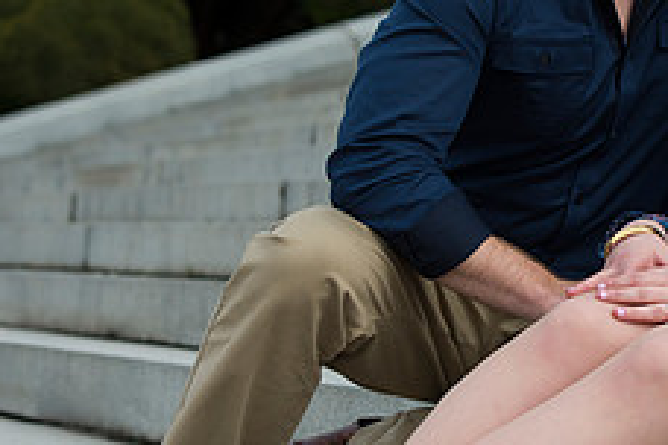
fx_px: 3303
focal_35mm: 178
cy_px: 192
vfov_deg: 7.7
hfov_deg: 11.5
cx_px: 589
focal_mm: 70
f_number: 5.6
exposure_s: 1/500
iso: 160
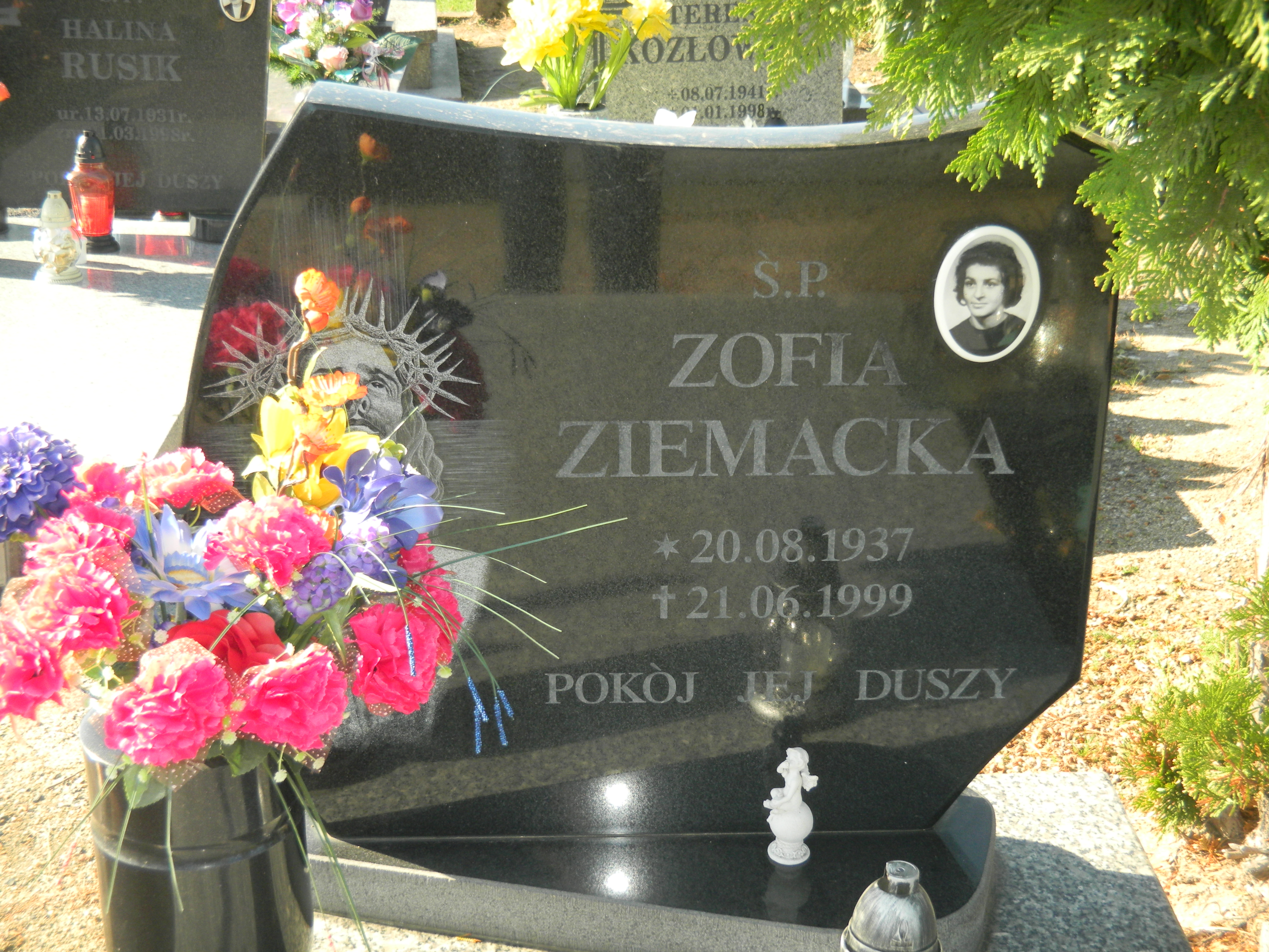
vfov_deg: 26.6
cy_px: 476
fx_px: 2016
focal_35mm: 55
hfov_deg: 34.9
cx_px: 634
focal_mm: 9.9
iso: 113
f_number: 4.2
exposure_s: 1/132
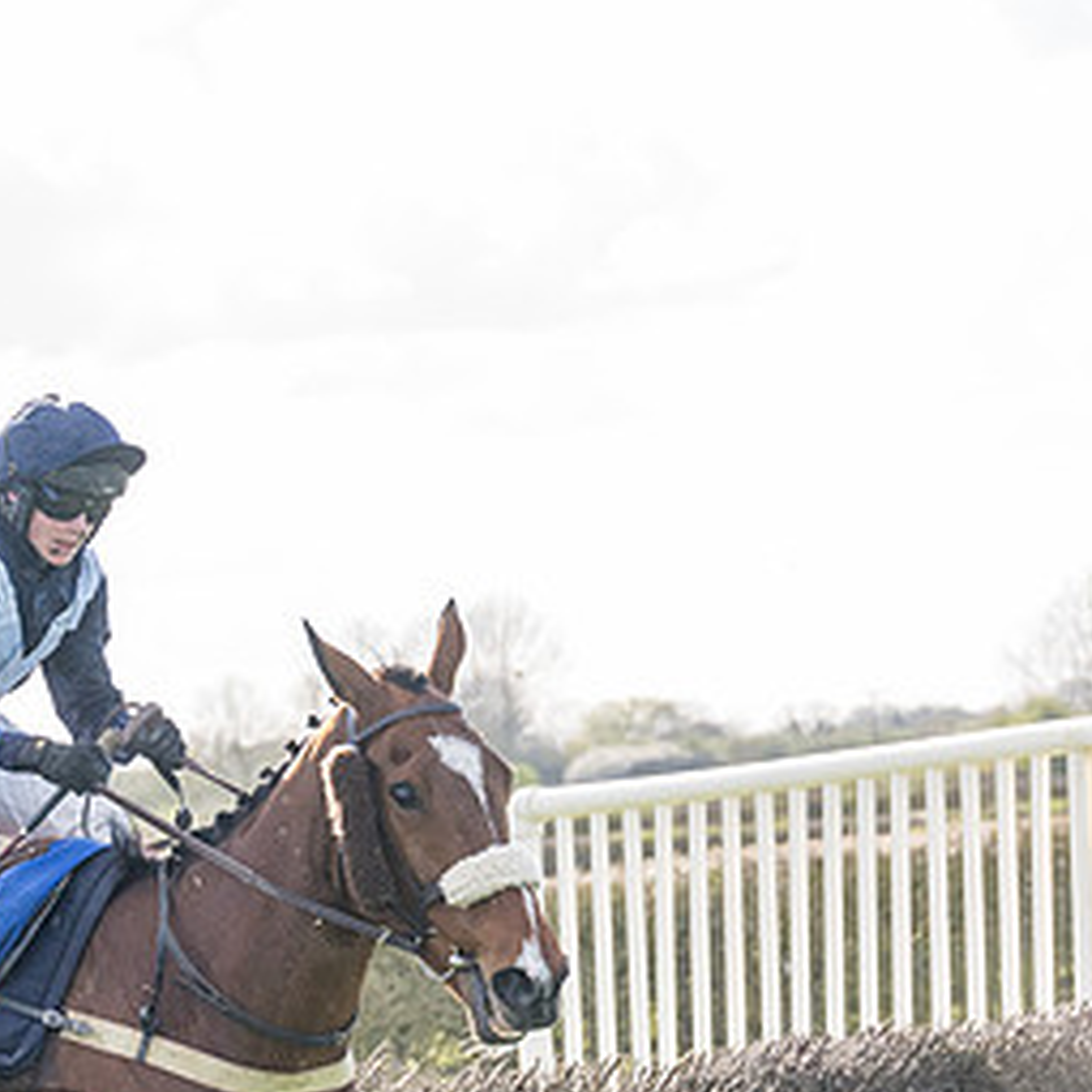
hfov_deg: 7.1
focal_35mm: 244
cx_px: -54
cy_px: 871
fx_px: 8708
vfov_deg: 7.2
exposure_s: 1/1600
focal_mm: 70
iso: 400
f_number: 4
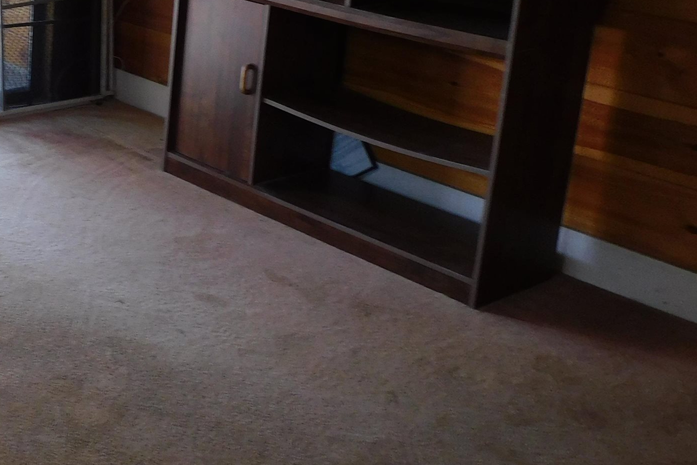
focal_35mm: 55
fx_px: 1065
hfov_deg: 32.4
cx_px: -46
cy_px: 26
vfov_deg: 23.8
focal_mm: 4.3
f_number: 3.3
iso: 180
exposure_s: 1/30
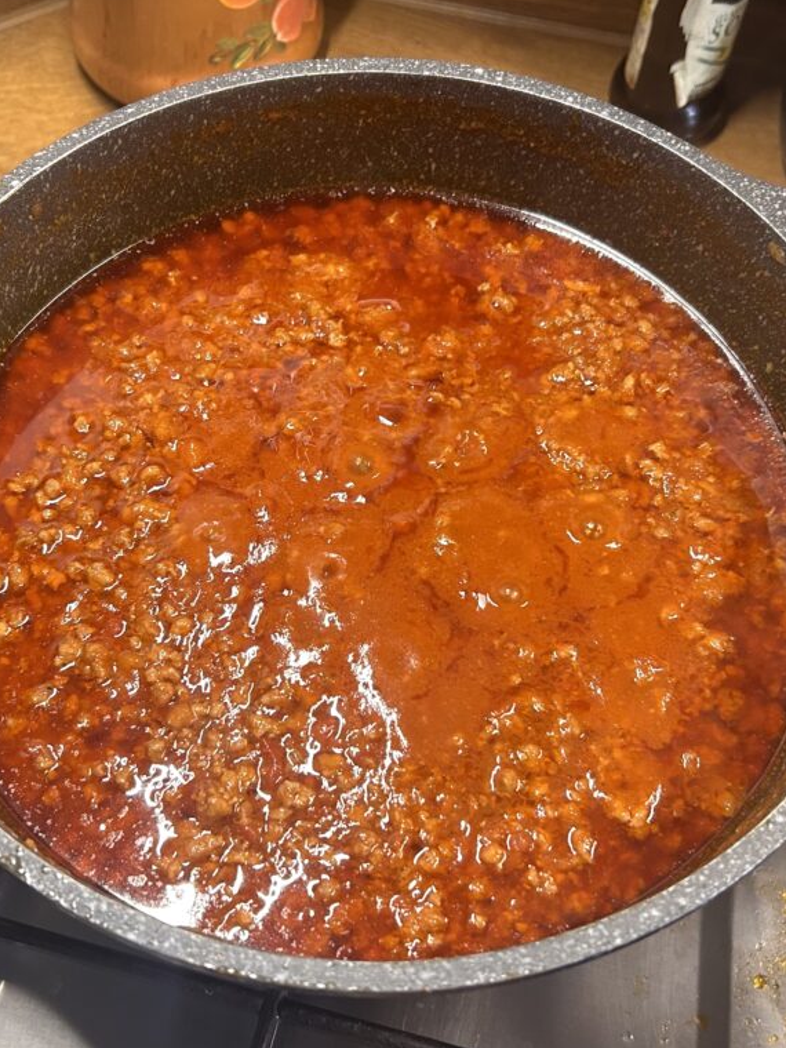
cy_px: 522
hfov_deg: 40.5
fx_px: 1060
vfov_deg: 52.6
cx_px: 303
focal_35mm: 35
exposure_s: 1/50
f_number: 1.5
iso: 200
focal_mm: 5.7
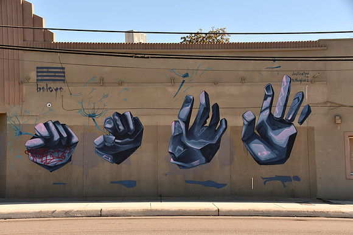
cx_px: 176
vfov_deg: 19.7
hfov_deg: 29.2
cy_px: 118
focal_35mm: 69
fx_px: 677
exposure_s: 1/500
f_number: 10
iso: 400
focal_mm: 46
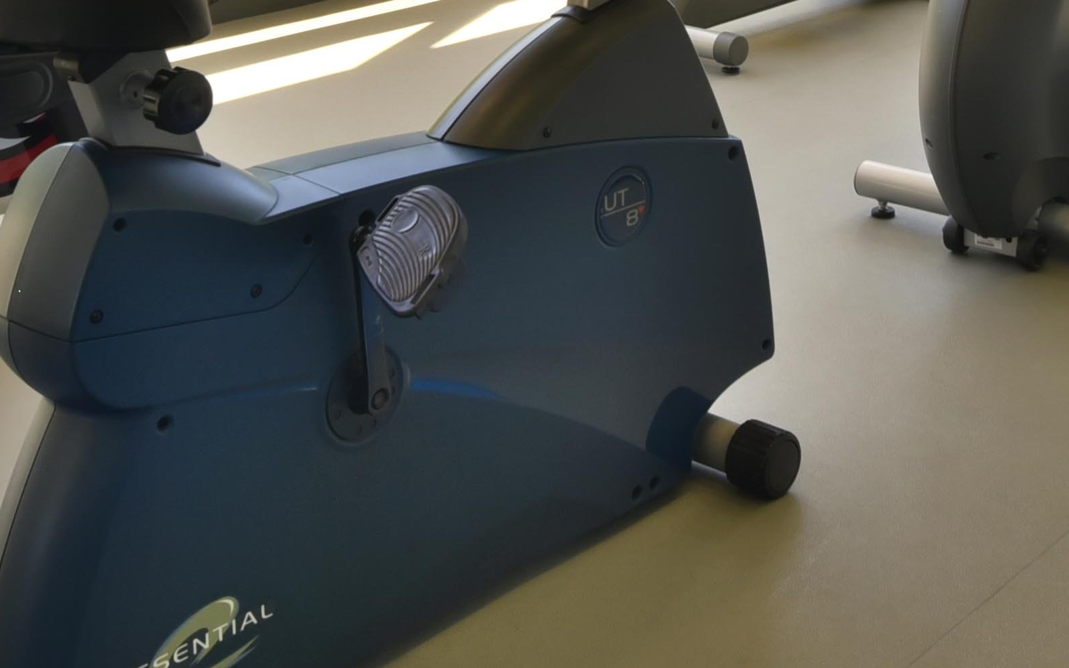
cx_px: 787
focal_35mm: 62
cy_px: -221
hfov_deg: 32.4
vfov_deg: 19.2
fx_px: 1806
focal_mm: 16
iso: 500
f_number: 9
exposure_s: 1/5
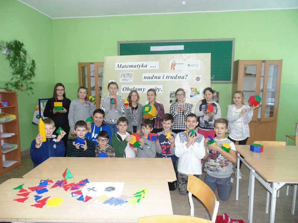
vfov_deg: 61.1
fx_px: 189
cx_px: 149
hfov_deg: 76.4
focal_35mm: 22
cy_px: 112
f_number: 3.1
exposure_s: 1/30
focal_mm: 4
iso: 200
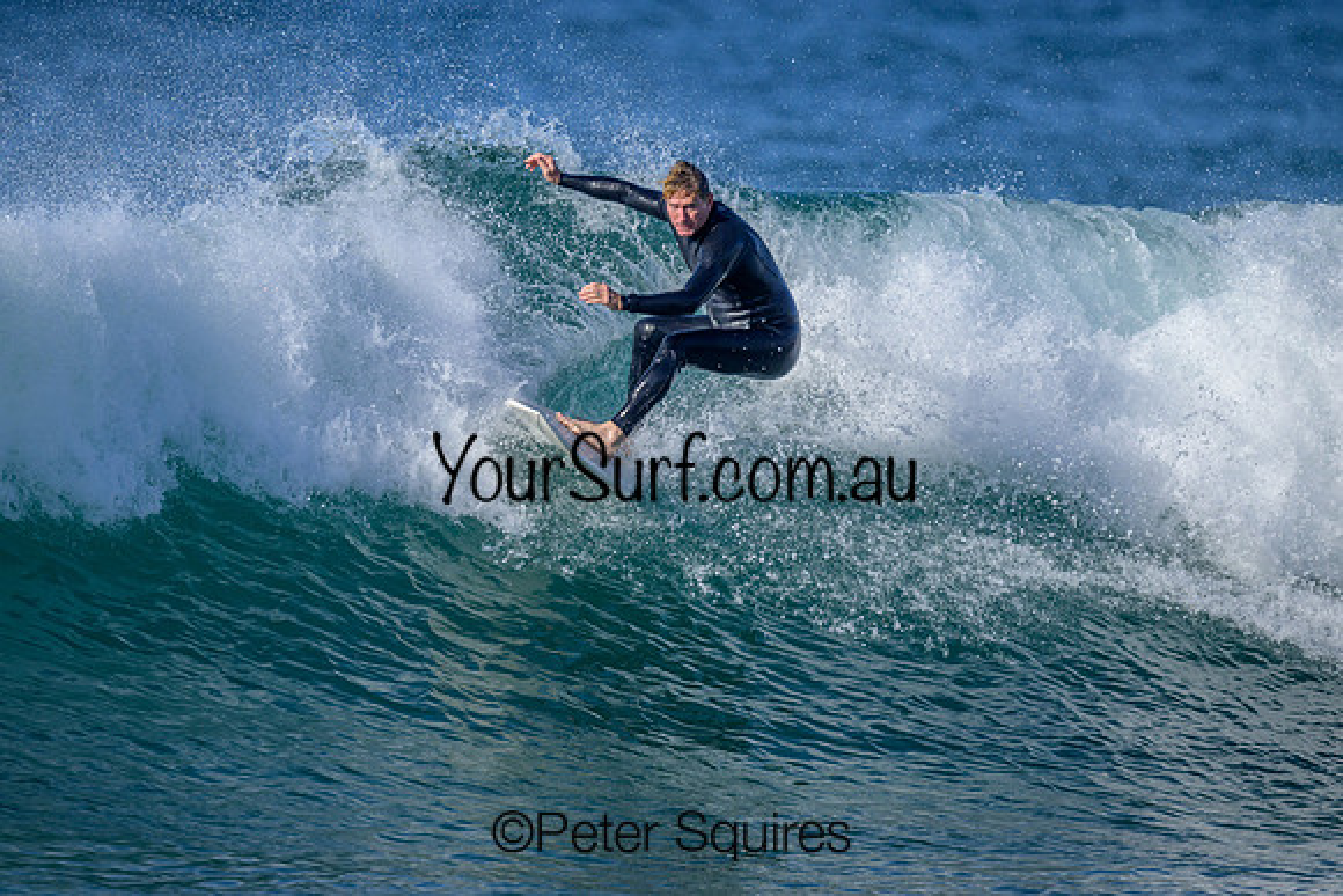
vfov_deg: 1.6
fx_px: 32152
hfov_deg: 2.4
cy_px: 450
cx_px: 620
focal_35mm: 862
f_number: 6.3
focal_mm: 800
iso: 320
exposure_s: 1/2000
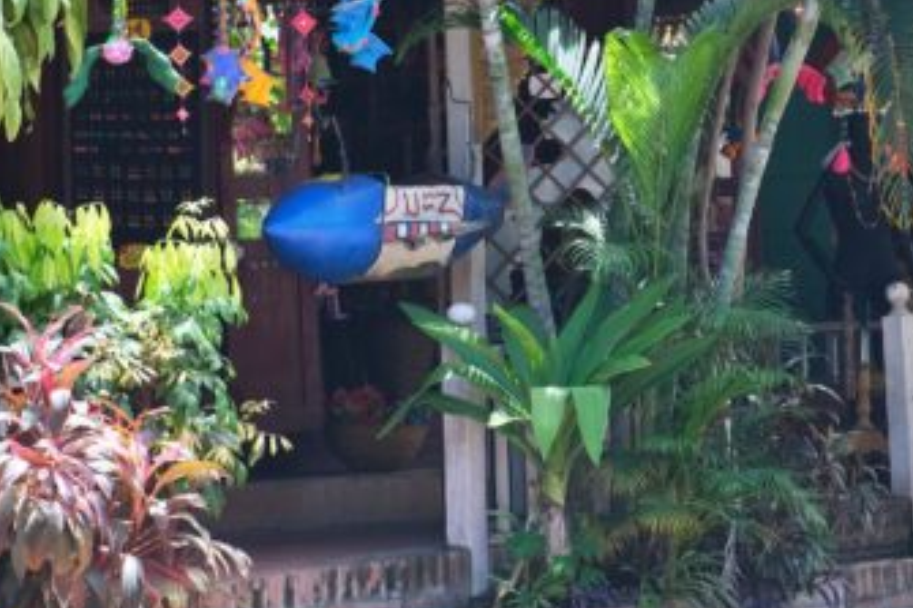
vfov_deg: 8.4
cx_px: 1022
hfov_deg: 12.5
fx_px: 4106
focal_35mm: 162
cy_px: 4
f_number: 3.6
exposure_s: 1/480
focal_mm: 35
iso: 320
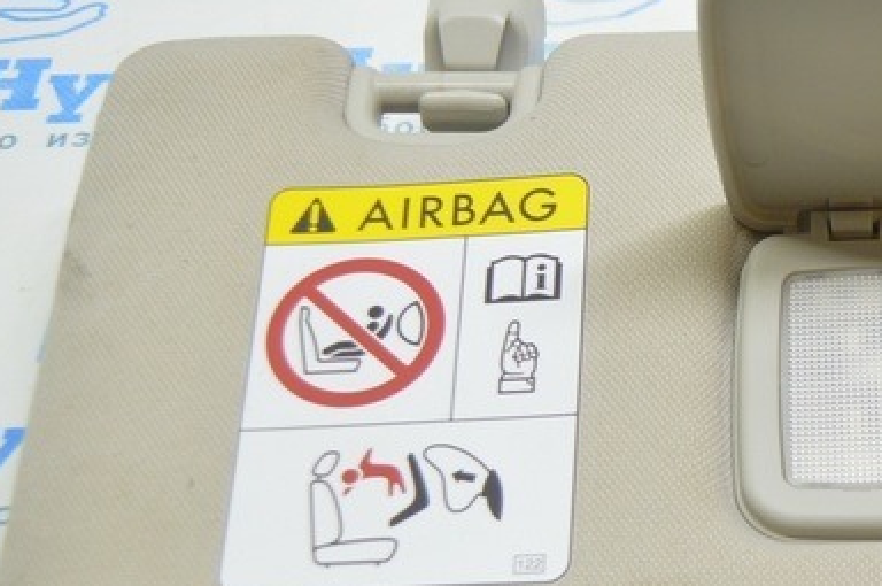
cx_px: 854
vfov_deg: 14.2
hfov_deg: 20.7
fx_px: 2349
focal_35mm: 96
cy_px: 392
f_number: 4
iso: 400
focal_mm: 24
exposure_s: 1/40
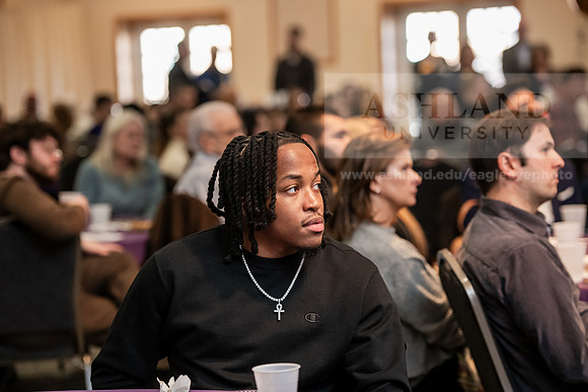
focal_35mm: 112
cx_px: 294
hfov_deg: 18.3
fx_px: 1830
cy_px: 196
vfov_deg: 12.2
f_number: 3.2
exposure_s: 1/200
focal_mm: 112
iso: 2500
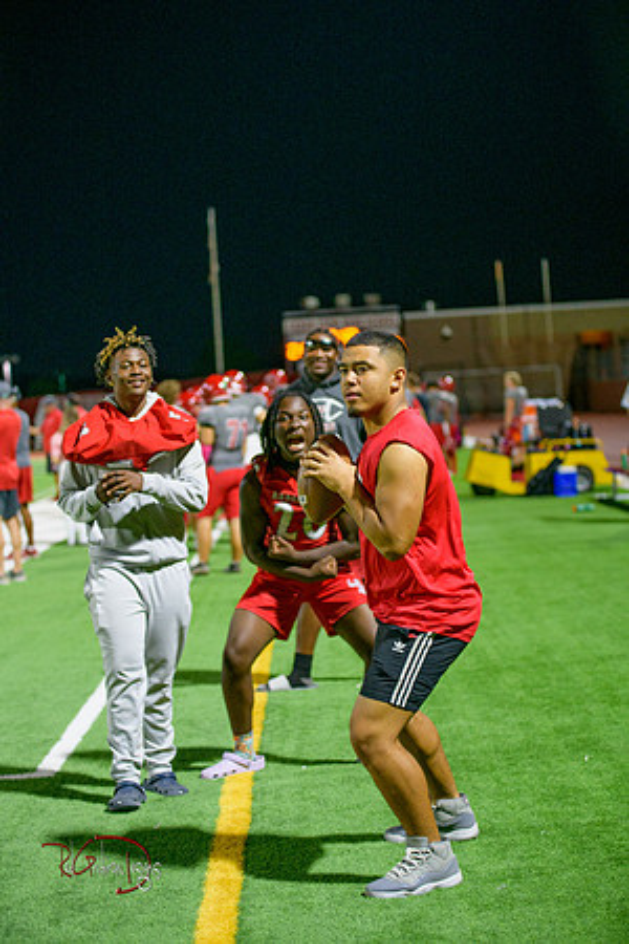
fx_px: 1887
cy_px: 472
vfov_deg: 28.1
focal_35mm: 72
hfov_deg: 18.9
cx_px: 314
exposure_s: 1/250
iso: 1600
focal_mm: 72
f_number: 2.8
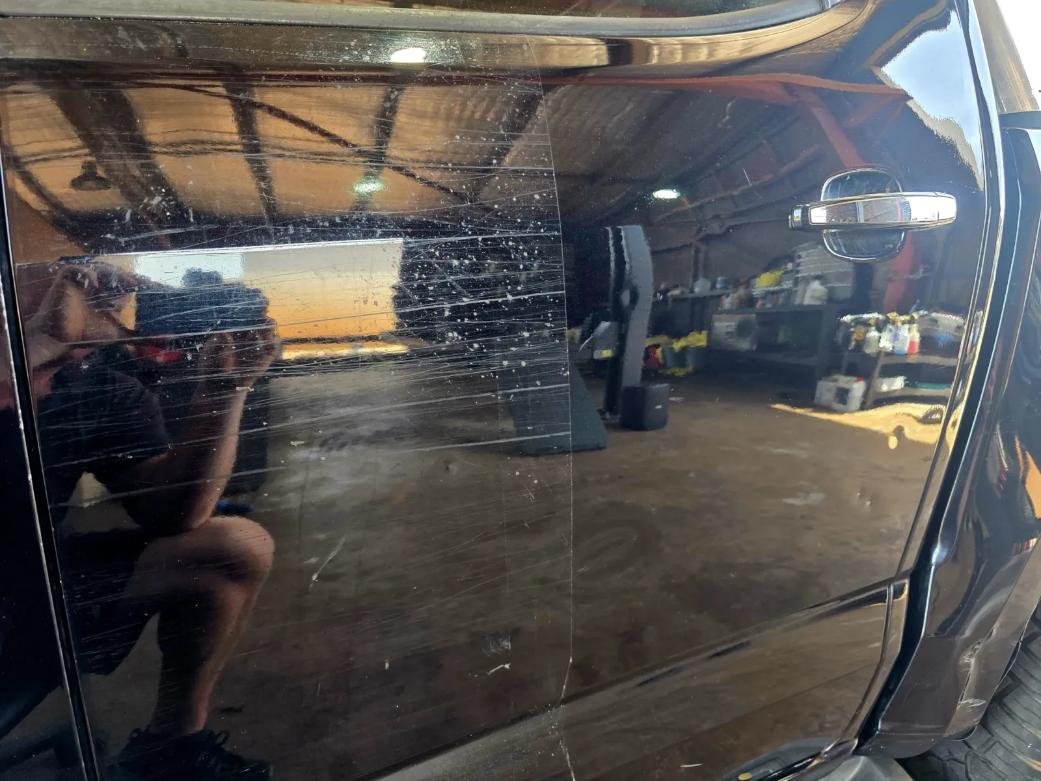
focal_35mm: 23
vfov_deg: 58.9
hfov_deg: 73.9
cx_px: 520
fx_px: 692
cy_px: 390
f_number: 1.7
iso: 100
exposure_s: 1/101
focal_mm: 6.3
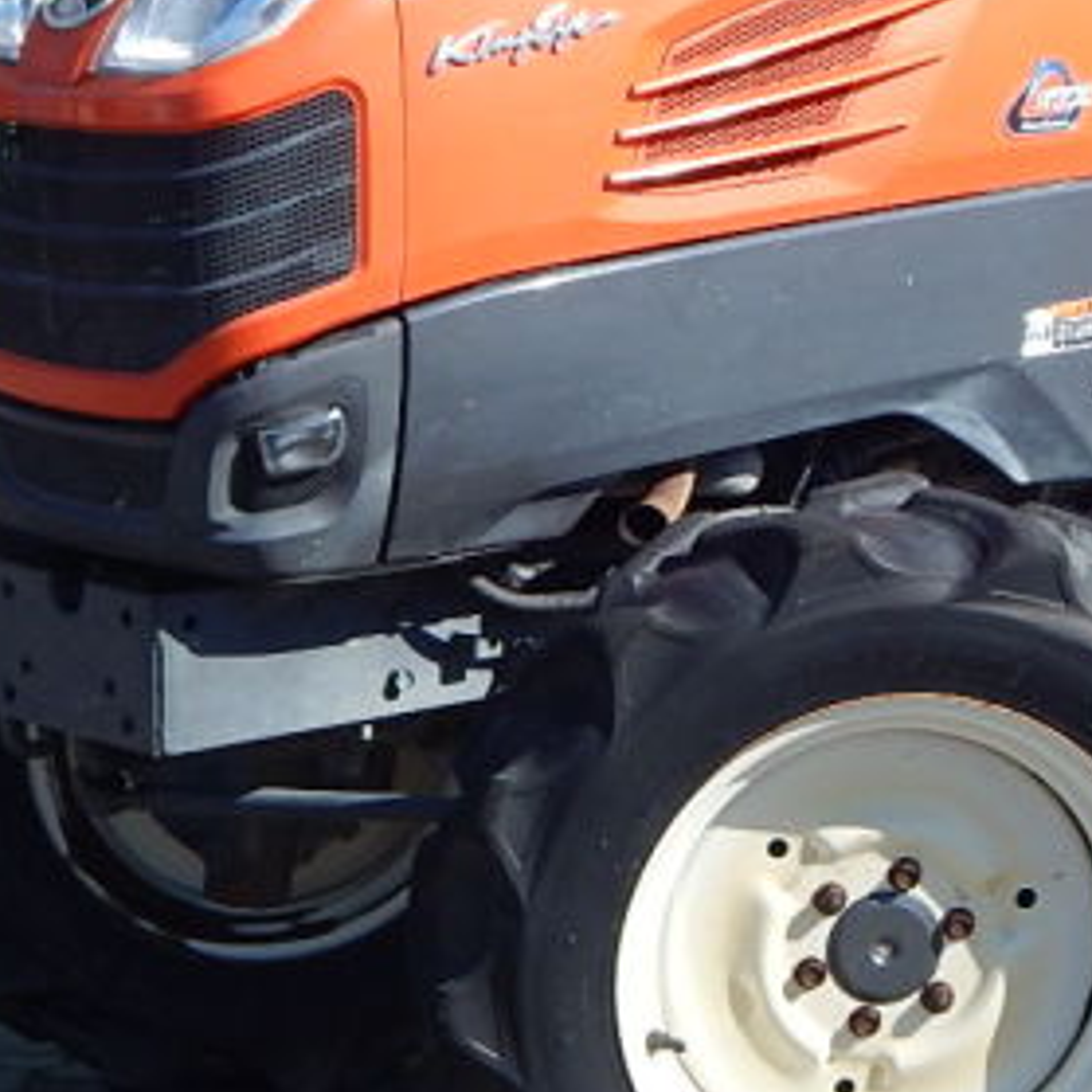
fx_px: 4854
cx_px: 1221
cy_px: 125
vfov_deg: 12.7
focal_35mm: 136
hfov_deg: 12.6
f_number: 3.6
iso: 125
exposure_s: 1/800
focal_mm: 7.7
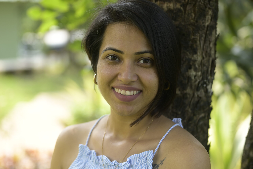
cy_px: 84
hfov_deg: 27.0
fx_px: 527
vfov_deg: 18.2
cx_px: 126
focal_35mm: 75
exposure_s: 1/640
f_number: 1.8
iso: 100
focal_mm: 50
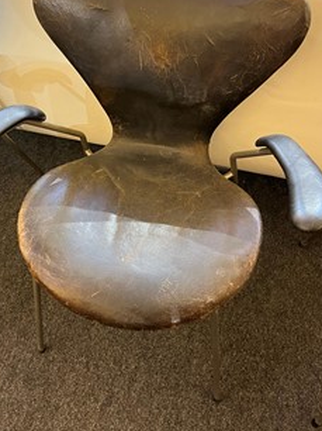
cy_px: 176
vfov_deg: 53.7
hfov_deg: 41.6
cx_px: 134
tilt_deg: -53.8
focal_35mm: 34
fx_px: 422
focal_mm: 5.1
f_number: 1.6
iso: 400
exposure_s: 1/50
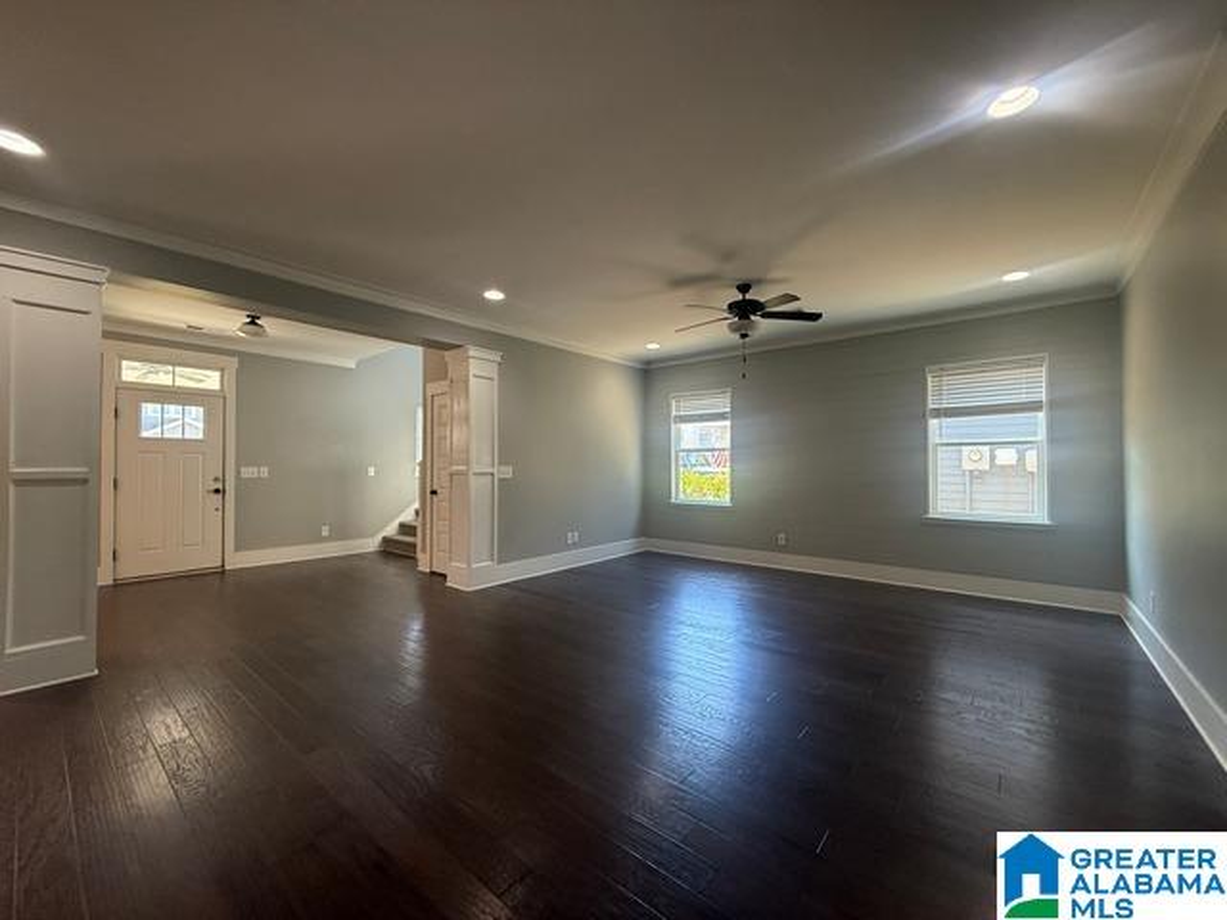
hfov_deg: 102.1
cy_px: 460
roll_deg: -0.1
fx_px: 496
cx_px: 614
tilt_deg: +1.0
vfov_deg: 85.7
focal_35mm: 14
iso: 250
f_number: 2.2
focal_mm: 2.22
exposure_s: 1/120
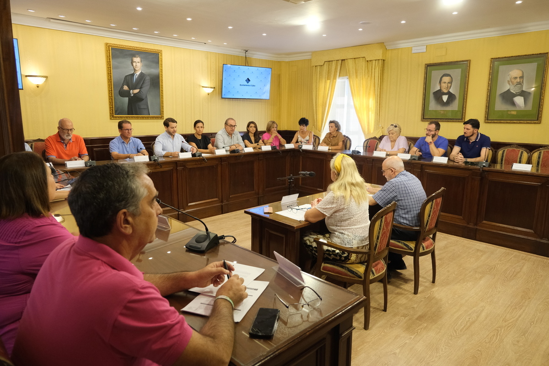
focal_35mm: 24
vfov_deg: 53.1
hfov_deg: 73.7
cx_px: 274
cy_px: 183
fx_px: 366
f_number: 4
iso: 1600
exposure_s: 1/100
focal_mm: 16
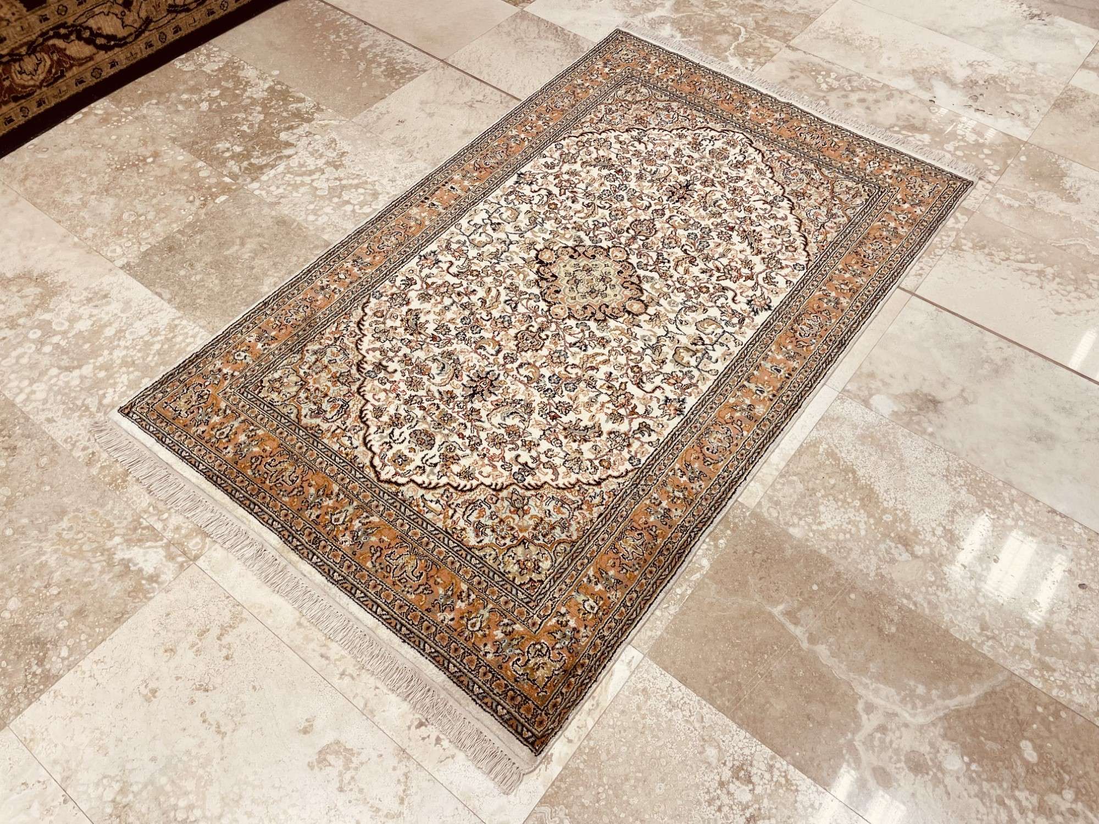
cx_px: 550
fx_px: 825
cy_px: 412
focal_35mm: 26
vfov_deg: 53.1
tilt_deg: -54.1
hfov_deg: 67.3
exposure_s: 1/100
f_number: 1.6
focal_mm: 4.2
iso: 64
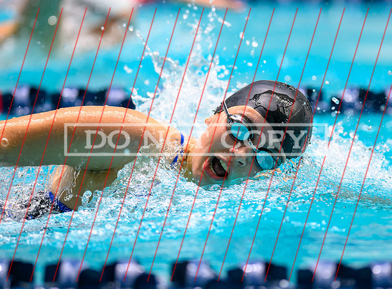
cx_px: 231
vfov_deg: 3.6
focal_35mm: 413
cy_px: 118
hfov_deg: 4.8
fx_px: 4644
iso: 2500
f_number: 2.8
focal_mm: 300
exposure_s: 1/800
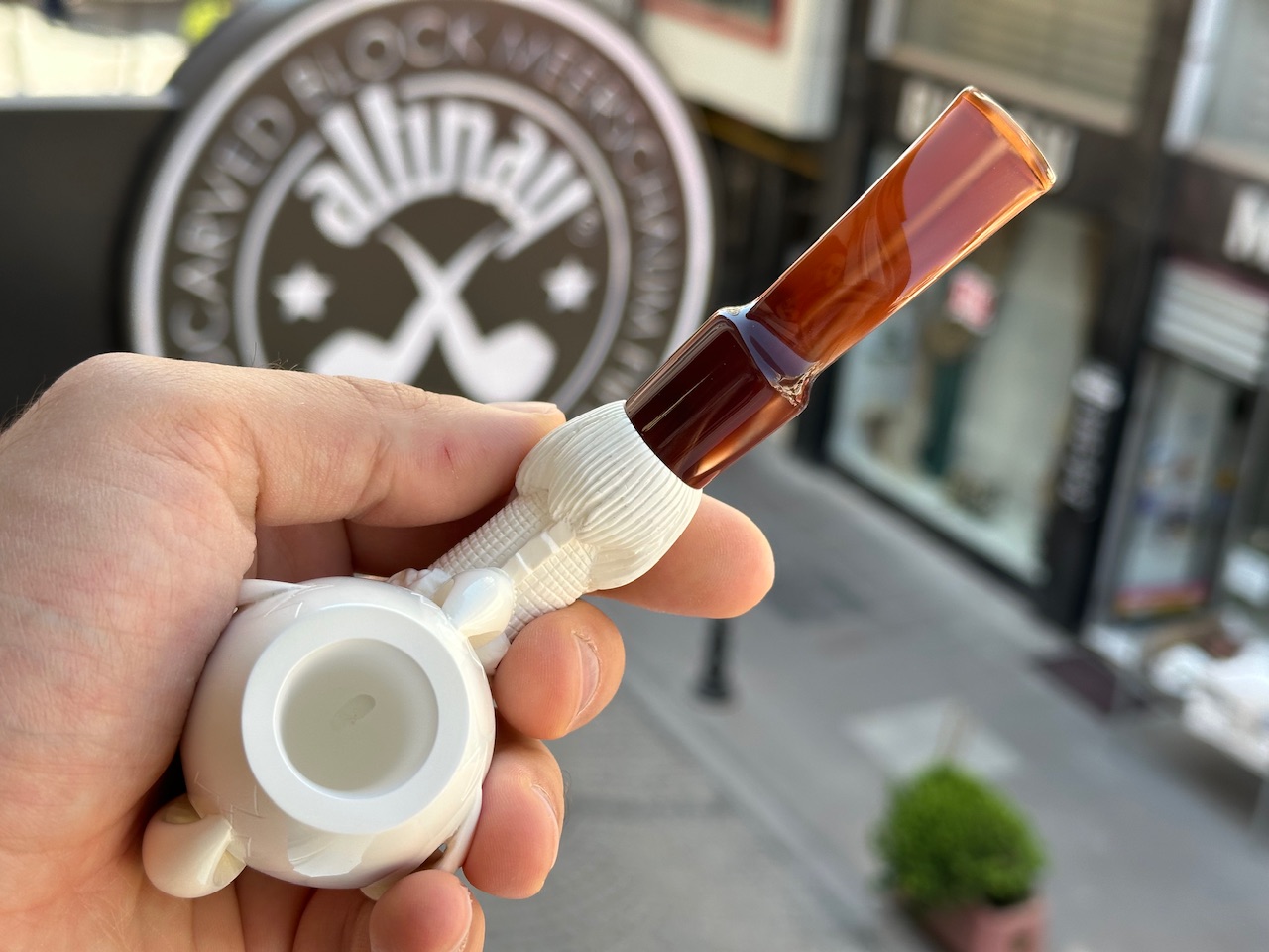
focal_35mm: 48
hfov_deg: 39.7
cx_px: 634
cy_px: 476
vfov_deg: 30.3
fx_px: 1760
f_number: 1.78
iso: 64
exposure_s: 1/417
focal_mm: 6.86
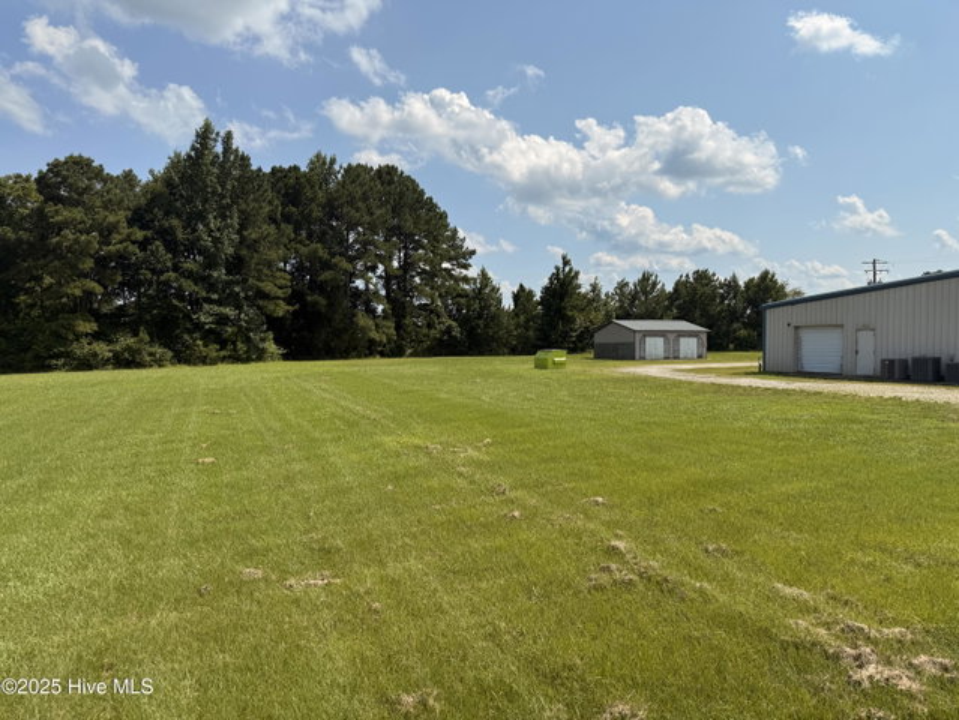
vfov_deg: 56.9
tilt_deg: -1.7
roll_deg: +0.5
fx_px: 665
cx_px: 480
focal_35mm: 24
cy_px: 360
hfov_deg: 71.6
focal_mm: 6.76
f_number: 1.78
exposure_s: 1/8130
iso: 80
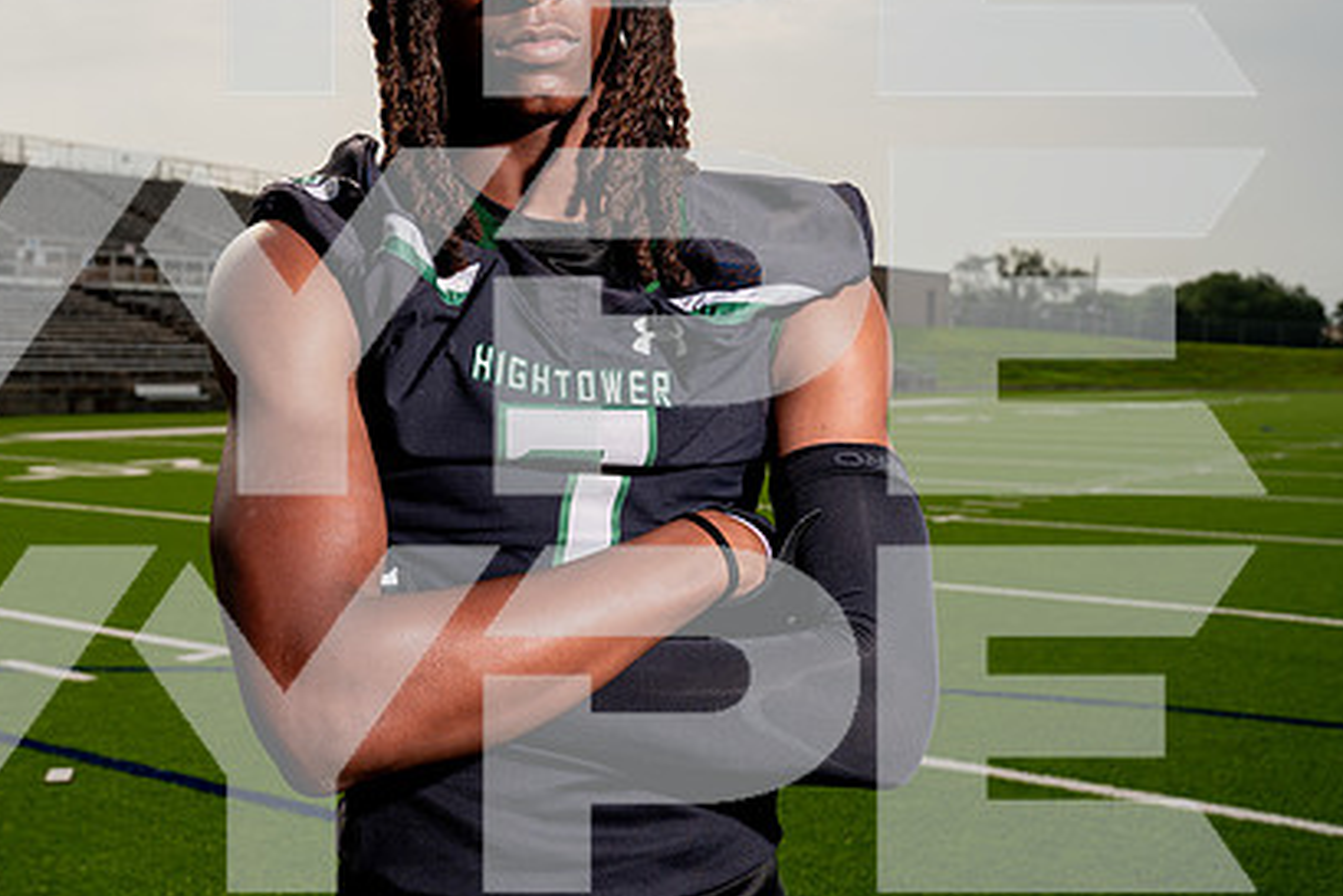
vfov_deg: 30.4
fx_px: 1642
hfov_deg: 43.8
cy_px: 323
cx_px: 430
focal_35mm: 44
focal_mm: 31
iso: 100
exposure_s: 1/1250
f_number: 5.6
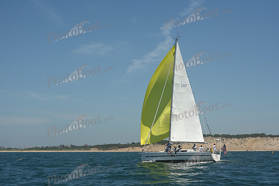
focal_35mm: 70
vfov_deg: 19.5
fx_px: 543
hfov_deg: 28.8
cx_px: 140
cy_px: 93
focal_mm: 70
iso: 320
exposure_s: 1/1000
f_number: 10
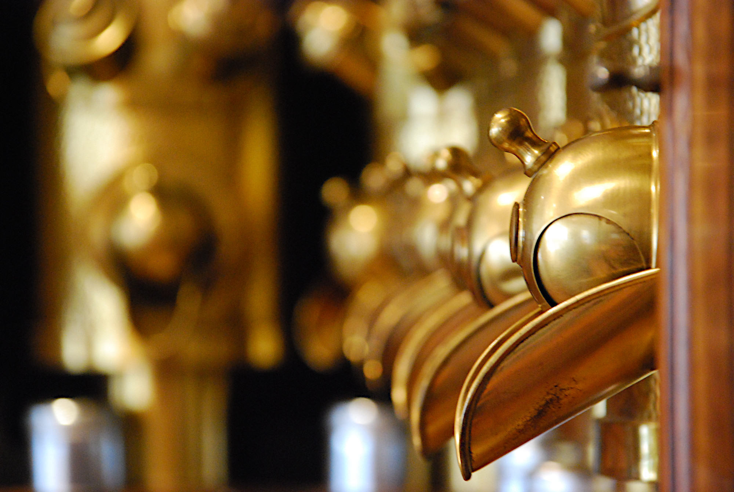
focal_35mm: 232
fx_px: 4746
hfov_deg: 8.8
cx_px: 367
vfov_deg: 5.9
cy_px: 246
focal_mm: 155
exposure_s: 1/15
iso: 1600
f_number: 6
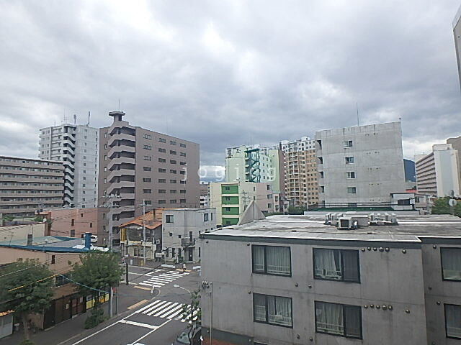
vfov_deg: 63.4
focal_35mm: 21
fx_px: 280
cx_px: 230
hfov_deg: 79.0
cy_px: 172
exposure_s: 1/800
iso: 125
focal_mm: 3.7
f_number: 3.5
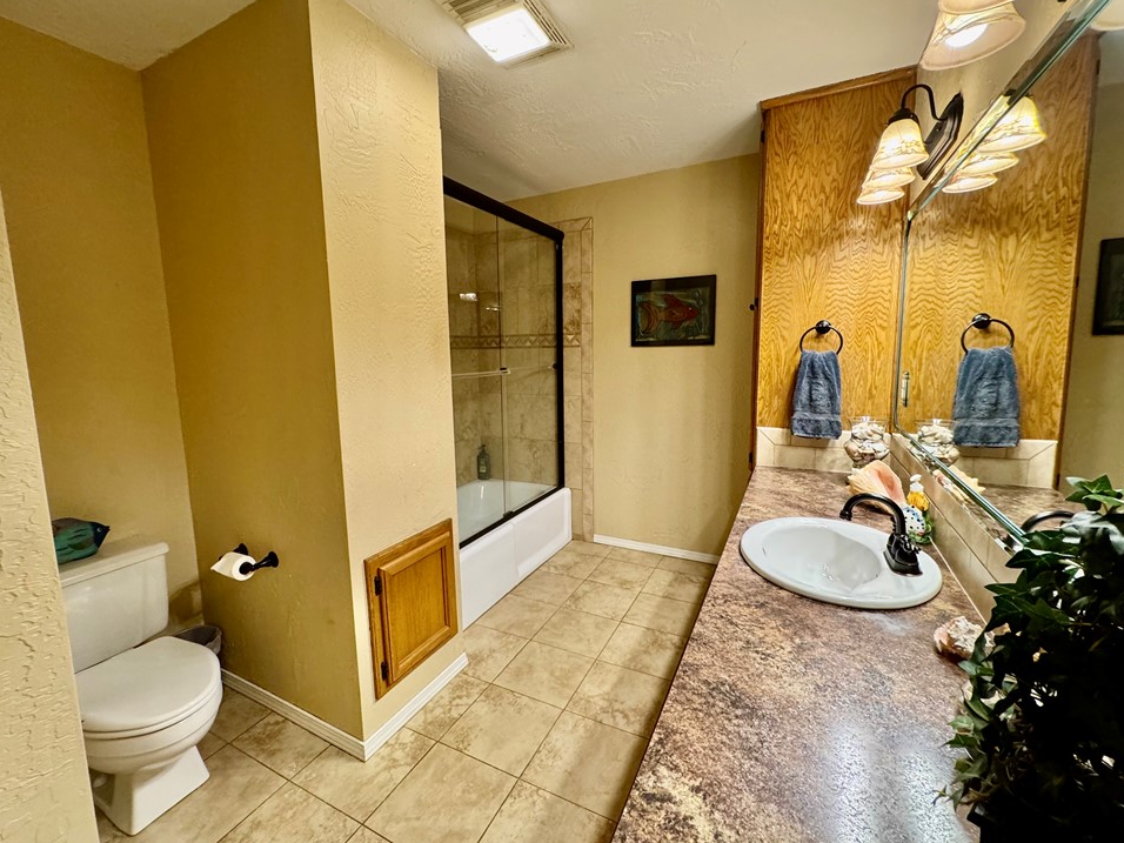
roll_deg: +1.1
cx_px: 547
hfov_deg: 98.1
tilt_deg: -9.0
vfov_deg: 81.7
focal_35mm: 15
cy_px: 412
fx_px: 487
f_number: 2.2
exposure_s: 1/60
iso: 250
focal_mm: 2.22
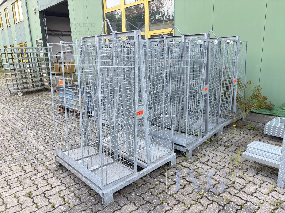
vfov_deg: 53.1
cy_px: 106
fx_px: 214
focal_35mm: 26
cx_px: 142
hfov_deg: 67.3
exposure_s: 1/148
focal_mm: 5.96
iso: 32
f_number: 1.6
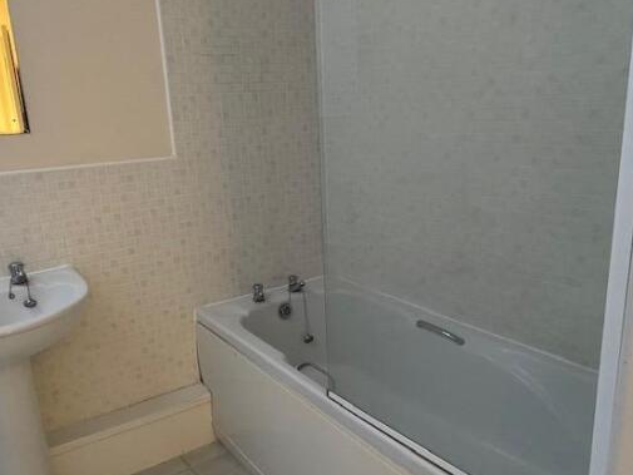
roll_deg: +3.1
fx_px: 549
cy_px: 266
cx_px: 305
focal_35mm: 30
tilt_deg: -15.5
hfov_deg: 59.9
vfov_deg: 46.7
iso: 640
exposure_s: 1/27
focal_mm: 4.25
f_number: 1.8
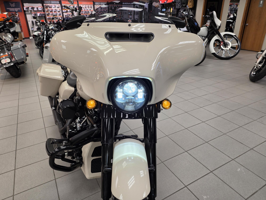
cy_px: 100
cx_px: 133
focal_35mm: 23
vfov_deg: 58.9
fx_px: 177
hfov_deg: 73.9
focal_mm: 6.25
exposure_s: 1/61
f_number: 1.7
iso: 32
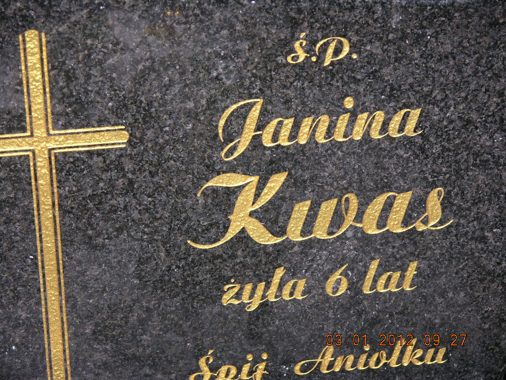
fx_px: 2193
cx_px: 253
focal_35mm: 150
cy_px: 190
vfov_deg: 9.9
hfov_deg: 13.2
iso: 50
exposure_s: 1/253
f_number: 3.9
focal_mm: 37.7
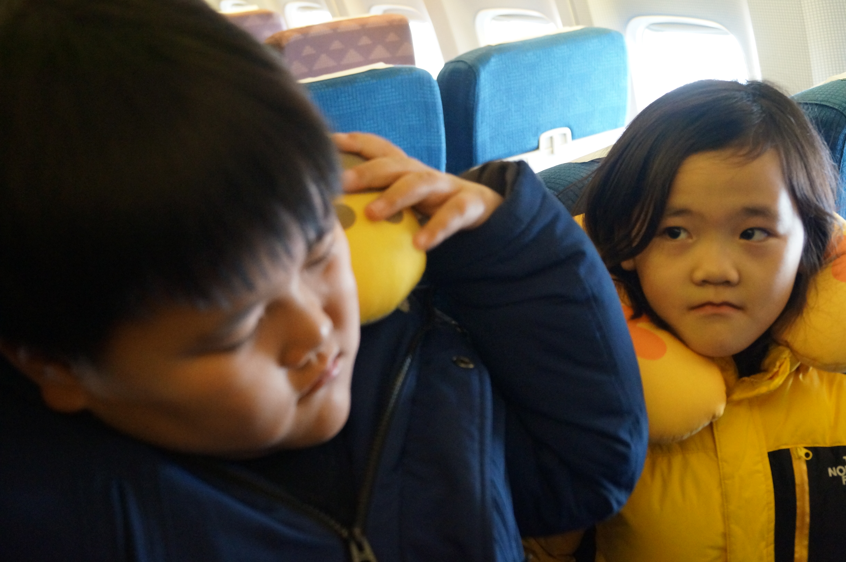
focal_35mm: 42
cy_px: 281
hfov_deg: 46.4
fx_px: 986
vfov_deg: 31.8
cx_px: 423
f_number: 4.5
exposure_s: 1/60
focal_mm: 28
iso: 2500
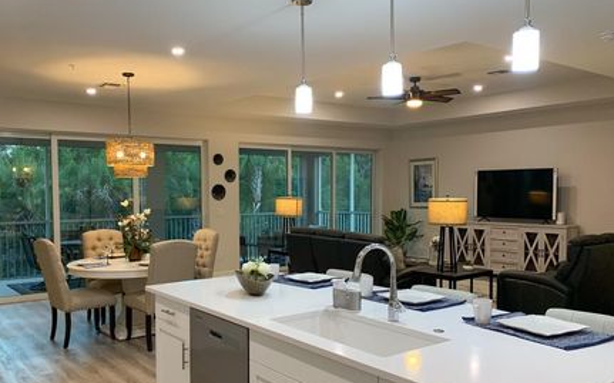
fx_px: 535
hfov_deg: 59.4
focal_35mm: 32
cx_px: 265
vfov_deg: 39.2
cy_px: 227
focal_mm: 4.25
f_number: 1.8
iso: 125
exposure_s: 1/60
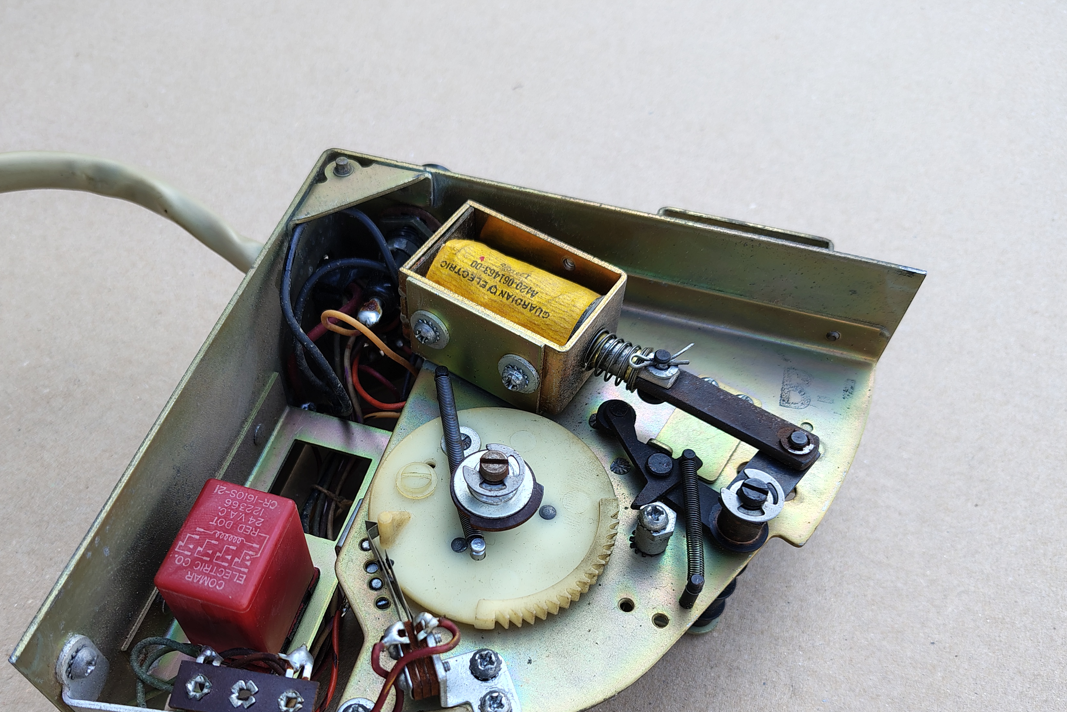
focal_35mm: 31
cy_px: 485
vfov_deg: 41.7
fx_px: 919
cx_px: 454
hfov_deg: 60.0
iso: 100
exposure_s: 1/289
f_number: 1.8
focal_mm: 5.56
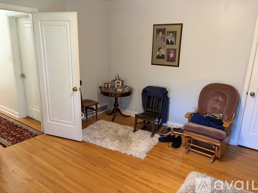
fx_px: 194
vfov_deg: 53.0
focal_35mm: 26
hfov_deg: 67.3
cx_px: 129
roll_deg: -1.6
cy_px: 96
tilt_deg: -16.5
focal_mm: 5.96
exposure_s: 1/60
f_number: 1.6
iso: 320
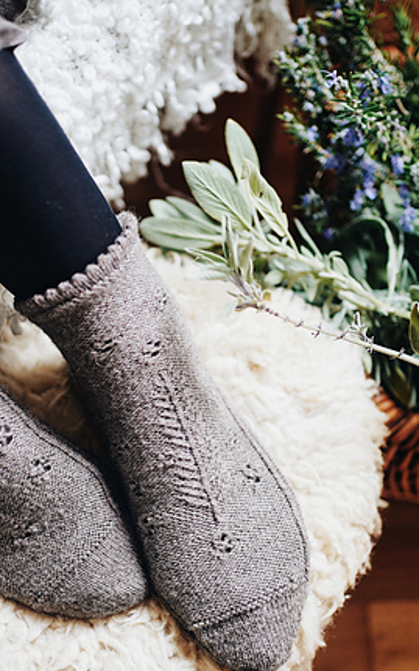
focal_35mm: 53
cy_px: 385
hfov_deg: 24.3
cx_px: 143
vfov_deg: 38.1
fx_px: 969
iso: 200
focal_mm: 35
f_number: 1.8
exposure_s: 1/125
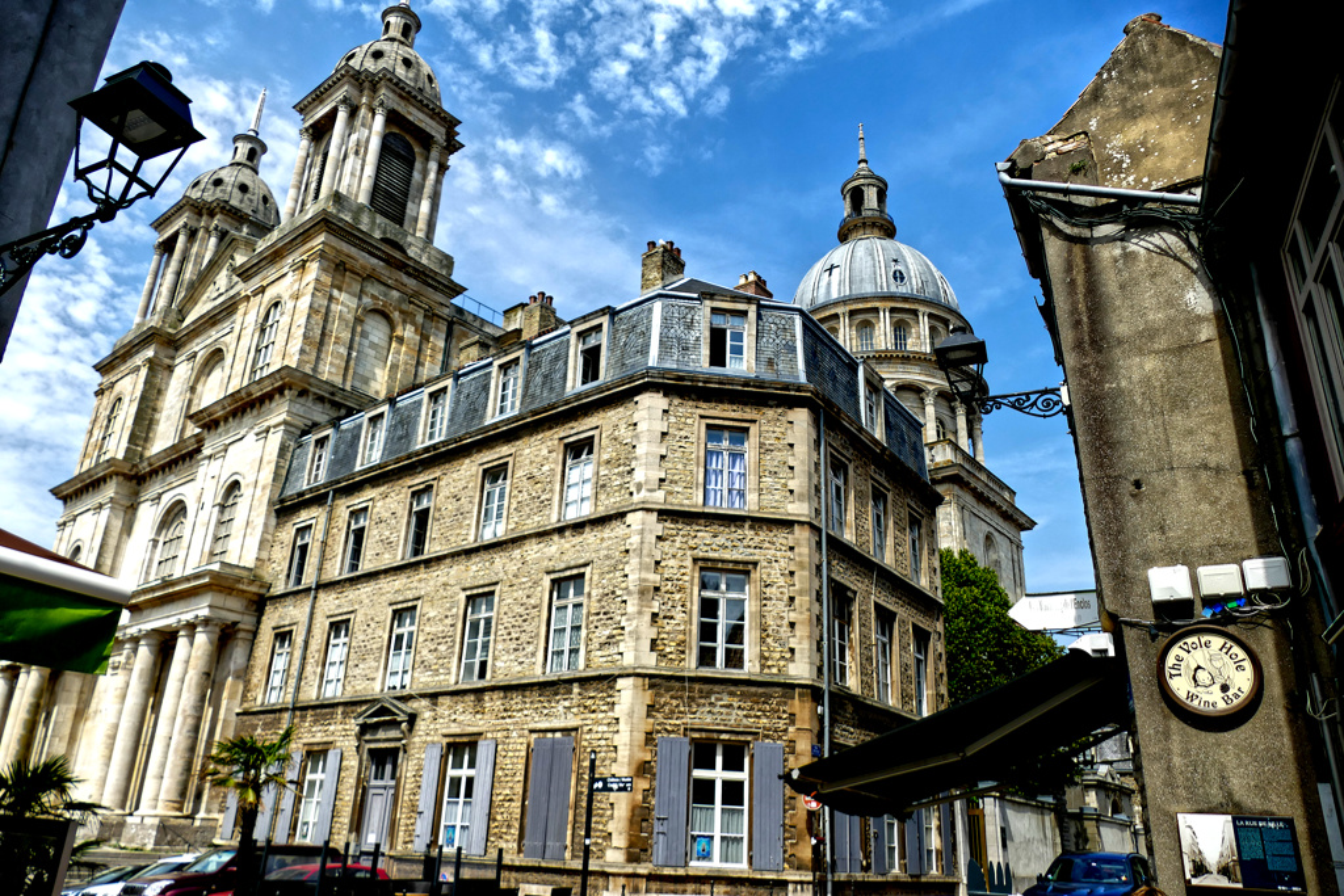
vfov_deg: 51.3
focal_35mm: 25
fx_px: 933
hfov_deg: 71.5
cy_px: 448
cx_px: 672
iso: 125
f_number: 3.2
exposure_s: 1/1600
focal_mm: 9.1
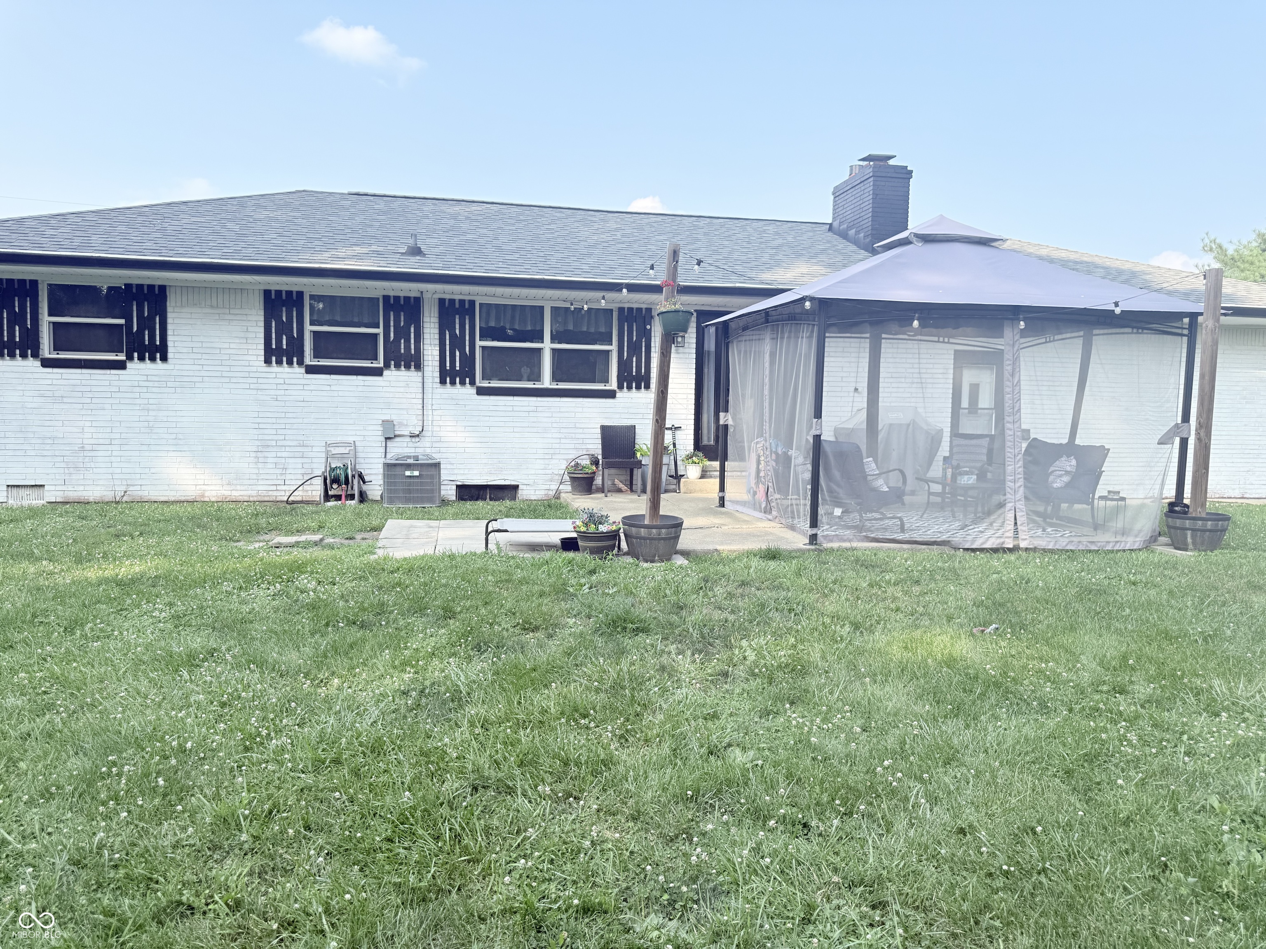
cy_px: 474
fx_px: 878
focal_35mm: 24
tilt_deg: -3.8
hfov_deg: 71.6
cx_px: 633
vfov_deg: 56.8
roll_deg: -0.6
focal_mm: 6.76
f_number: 1.78
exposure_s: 1/1437
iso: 80
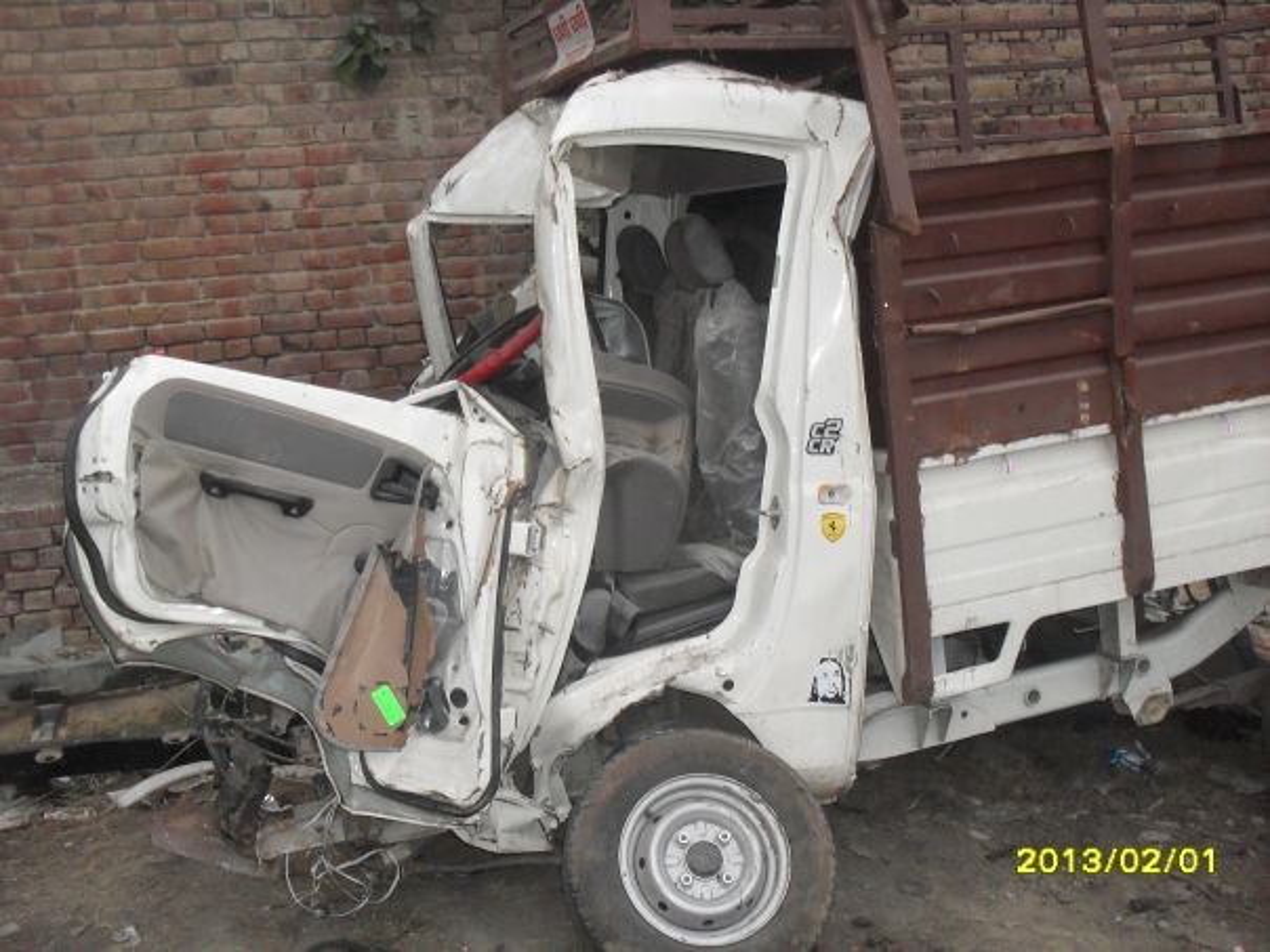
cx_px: 635
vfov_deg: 37.7
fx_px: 1394
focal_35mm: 38
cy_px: 476
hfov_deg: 49.0
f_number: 2.8
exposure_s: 1/45
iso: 200
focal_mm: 6.3
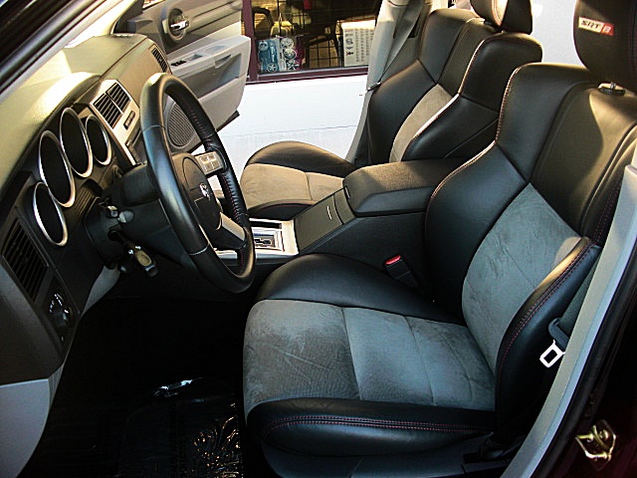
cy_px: 239
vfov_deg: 39.7
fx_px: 662
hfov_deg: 51.4
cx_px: 318
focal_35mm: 36
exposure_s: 1/100
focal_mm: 6.3
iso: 100
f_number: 2.8
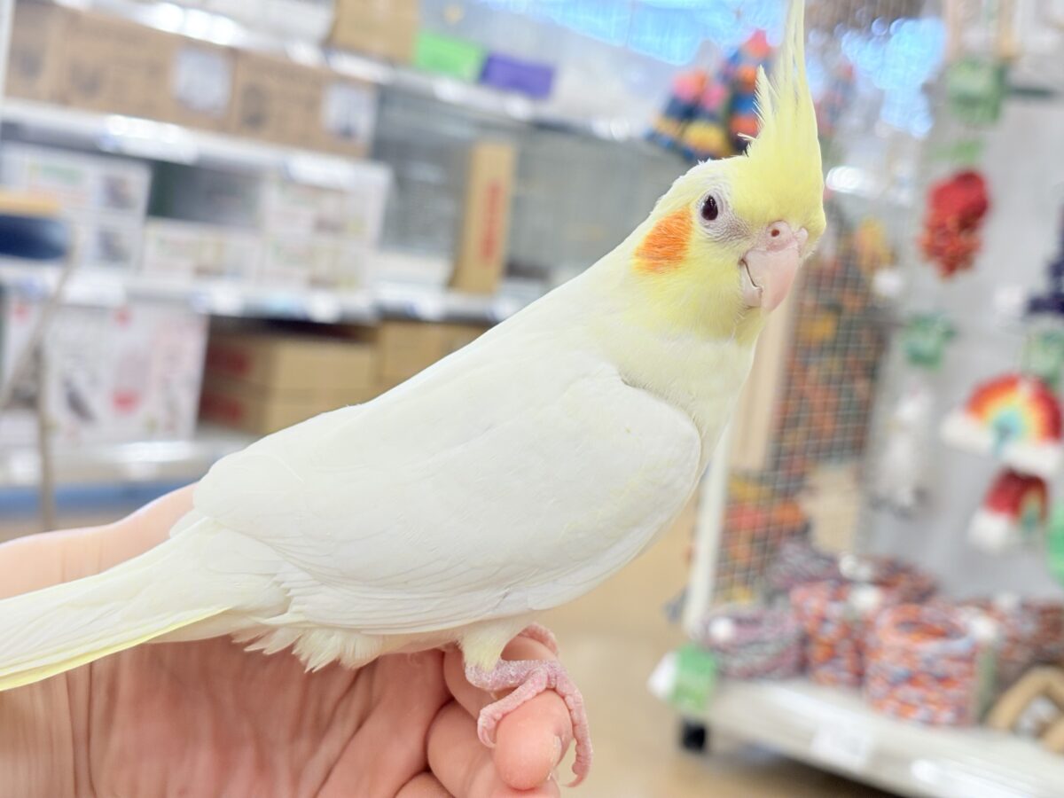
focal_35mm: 52
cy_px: 399
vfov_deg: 28.0
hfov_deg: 36.8
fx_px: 1598
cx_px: 532
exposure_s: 1/50
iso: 32
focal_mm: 5.96
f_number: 1.6
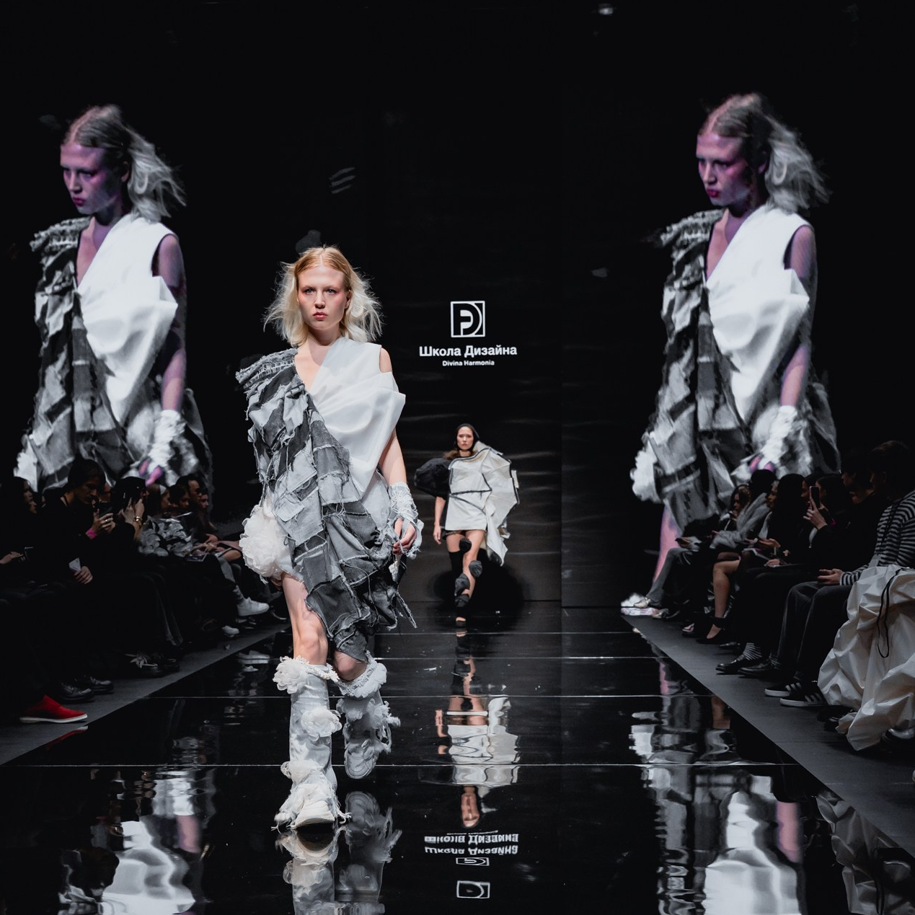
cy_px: 649
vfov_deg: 36.9
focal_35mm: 45
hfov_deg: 37.6
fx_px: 1346
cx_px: 459
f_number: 4.5
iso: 2000
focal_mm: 35
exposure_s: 1/250
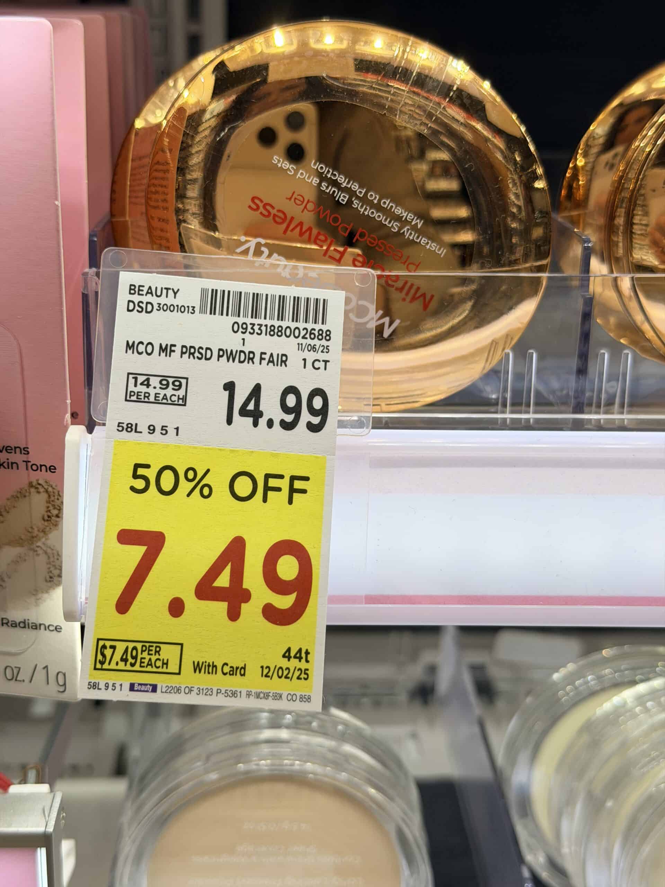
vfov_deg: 39.7
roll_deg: -1.9
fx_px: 1229
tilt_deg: -19.3
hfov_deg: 30.3
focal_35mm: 48
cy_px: 444
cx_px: 332
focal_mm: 6.76
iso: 64
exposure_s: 1/493
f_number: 1.78
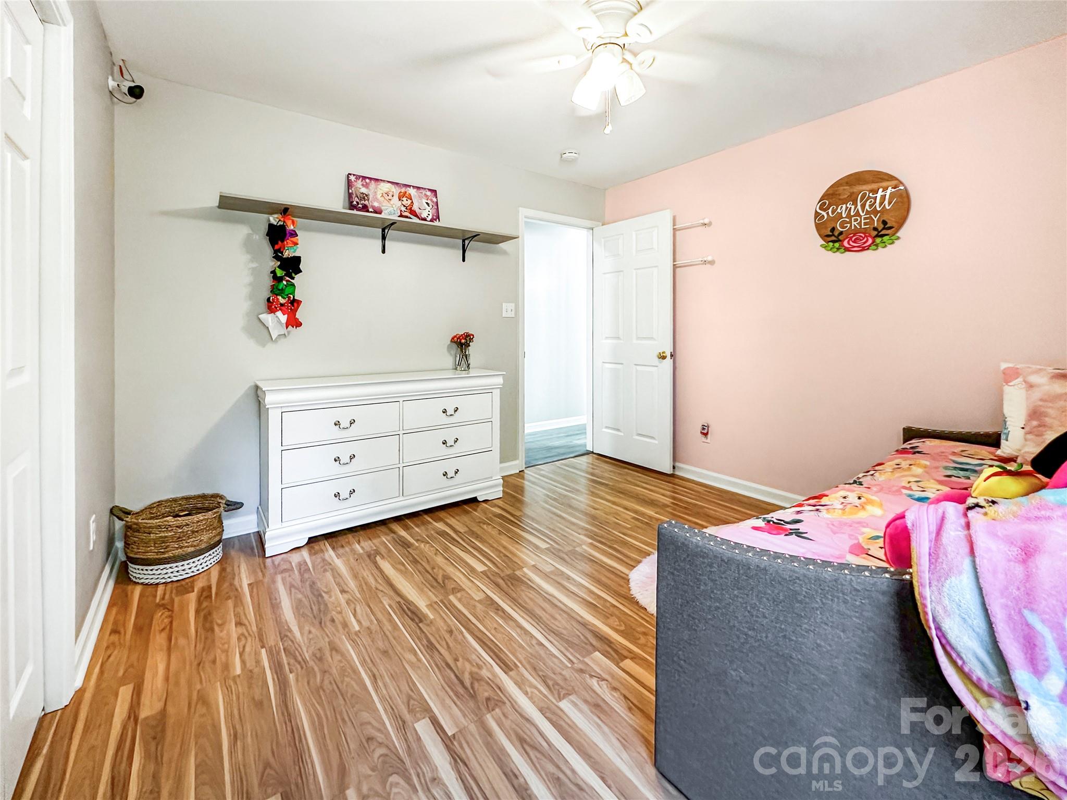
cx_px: 534
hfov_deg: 102.1
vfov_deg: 85.7
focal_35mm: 14
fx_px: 432
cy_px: 400
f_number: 2.2
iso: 200
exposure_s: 1/60
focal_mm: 2.22
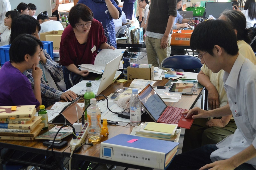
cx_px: 128
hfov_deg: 41.1
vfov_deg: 28.0
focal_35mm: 48
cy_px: 85
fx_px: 341
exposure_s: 1/50
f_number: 4.8
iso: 800
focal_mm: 32
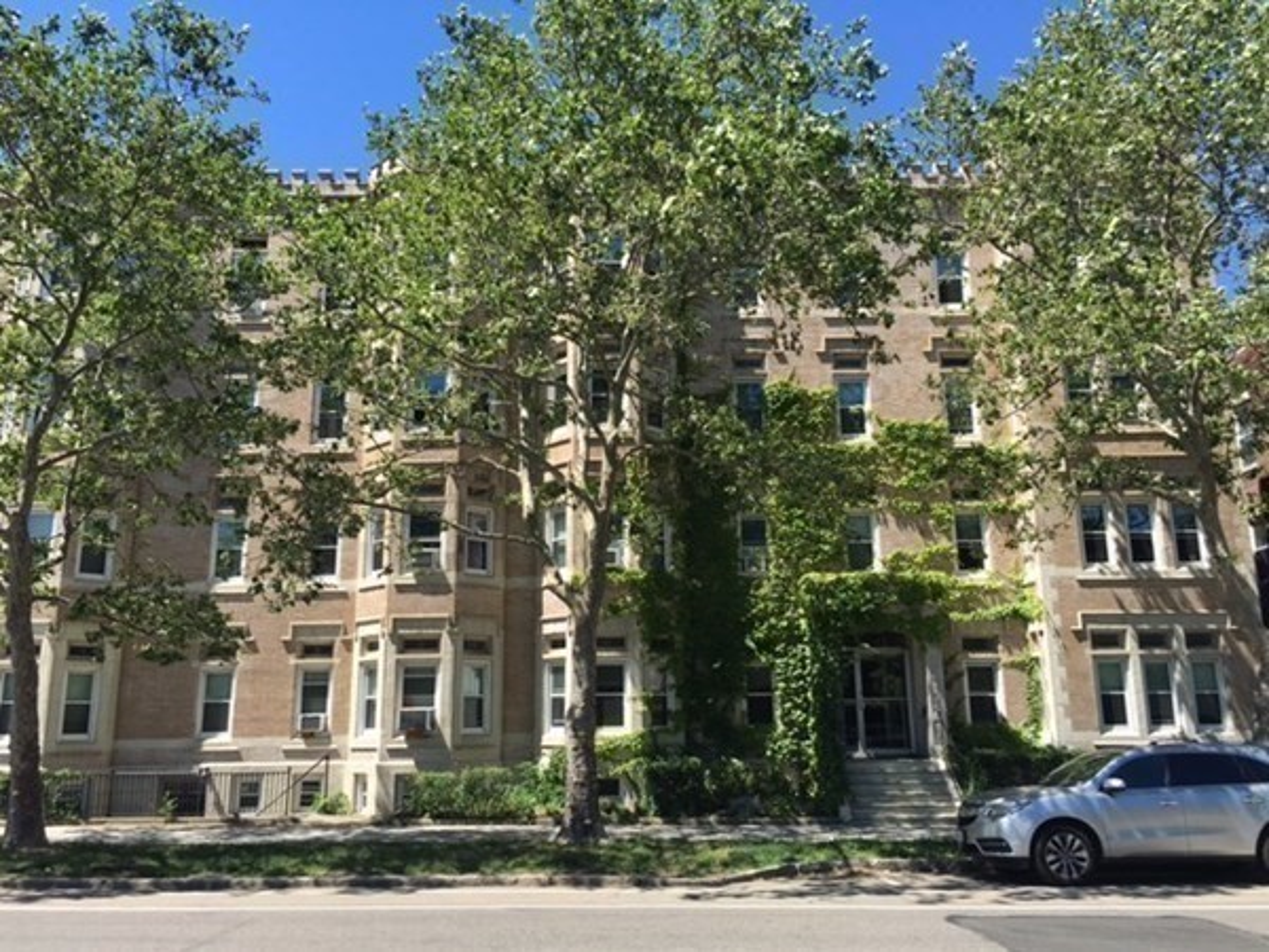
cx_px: 634
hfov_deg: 61.7
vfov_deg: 48.2
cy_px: 476
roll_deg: +1.1
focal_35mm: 29
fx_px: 1063
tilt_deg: +13.5
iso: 25
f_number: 2.2
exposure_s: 1/769
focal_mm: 4.15
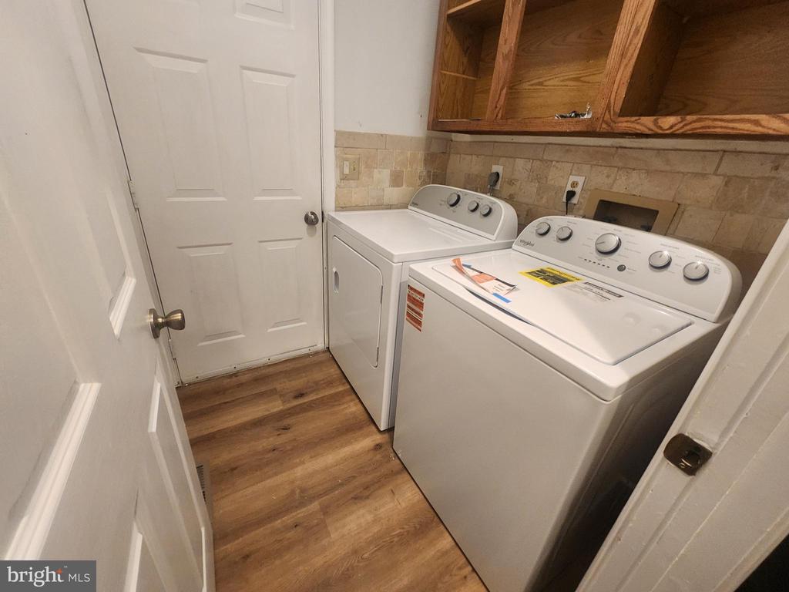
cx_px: 394
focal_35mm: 13
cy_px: 296
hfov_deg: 106.2
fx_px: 296
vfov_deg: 89.9
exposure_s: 1/40
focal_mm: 2.2
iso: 320
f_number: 2.2
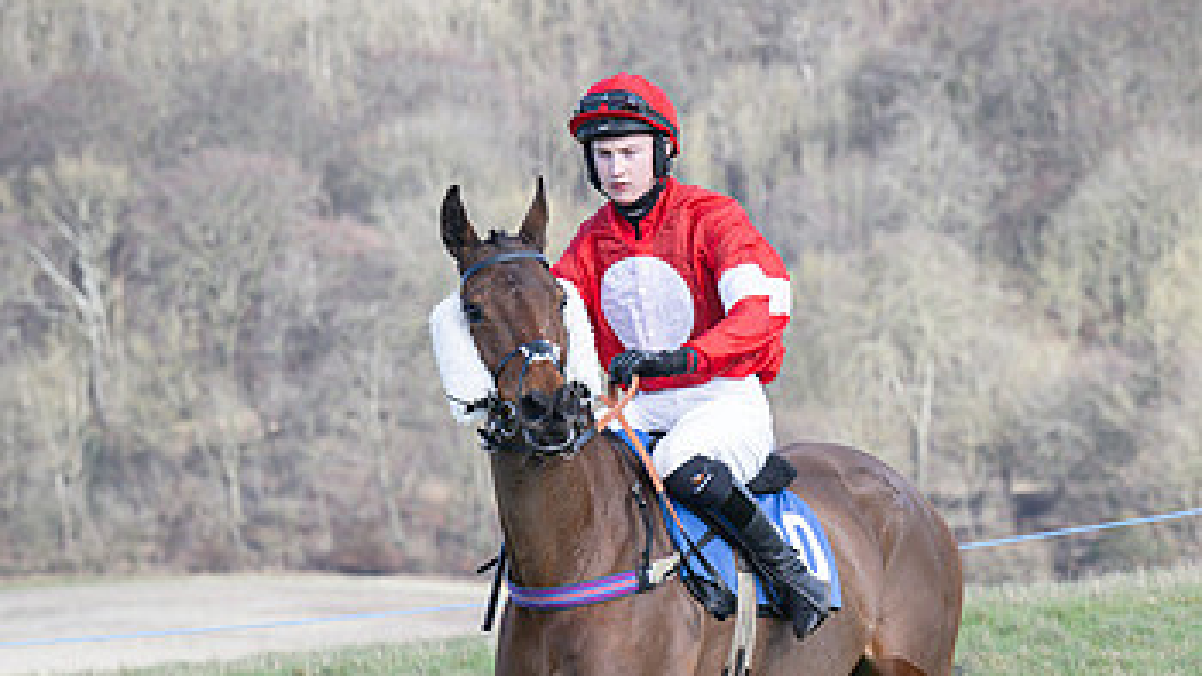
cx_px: 859
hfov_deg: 5.7
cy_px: 601
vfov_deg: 3.2
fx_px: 12050
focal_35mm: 378
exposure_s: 1/800
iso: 400
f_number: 5
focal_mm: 125
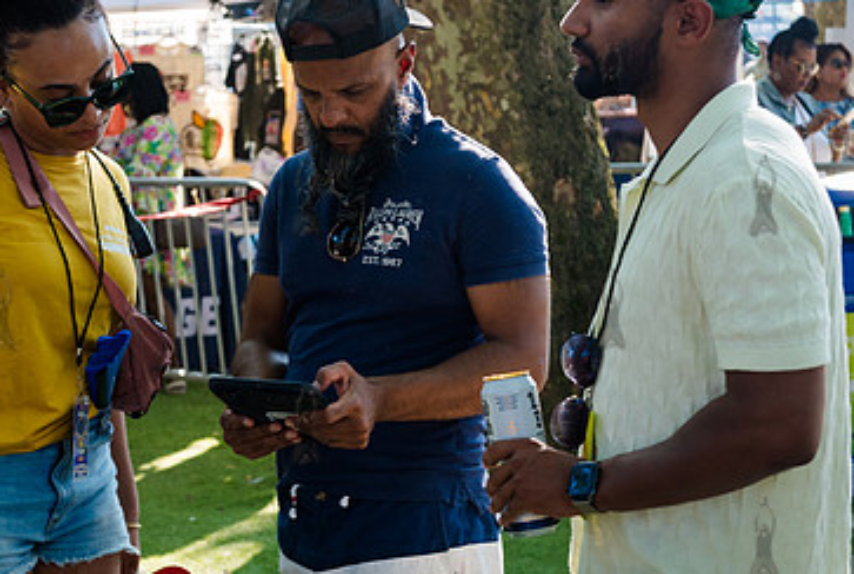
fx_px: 2188
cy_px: 250
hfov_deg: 22.1
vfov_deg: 14.9
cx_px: 354
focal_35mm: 92
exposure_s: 1/160
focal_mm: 50
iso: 400
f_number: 4.5
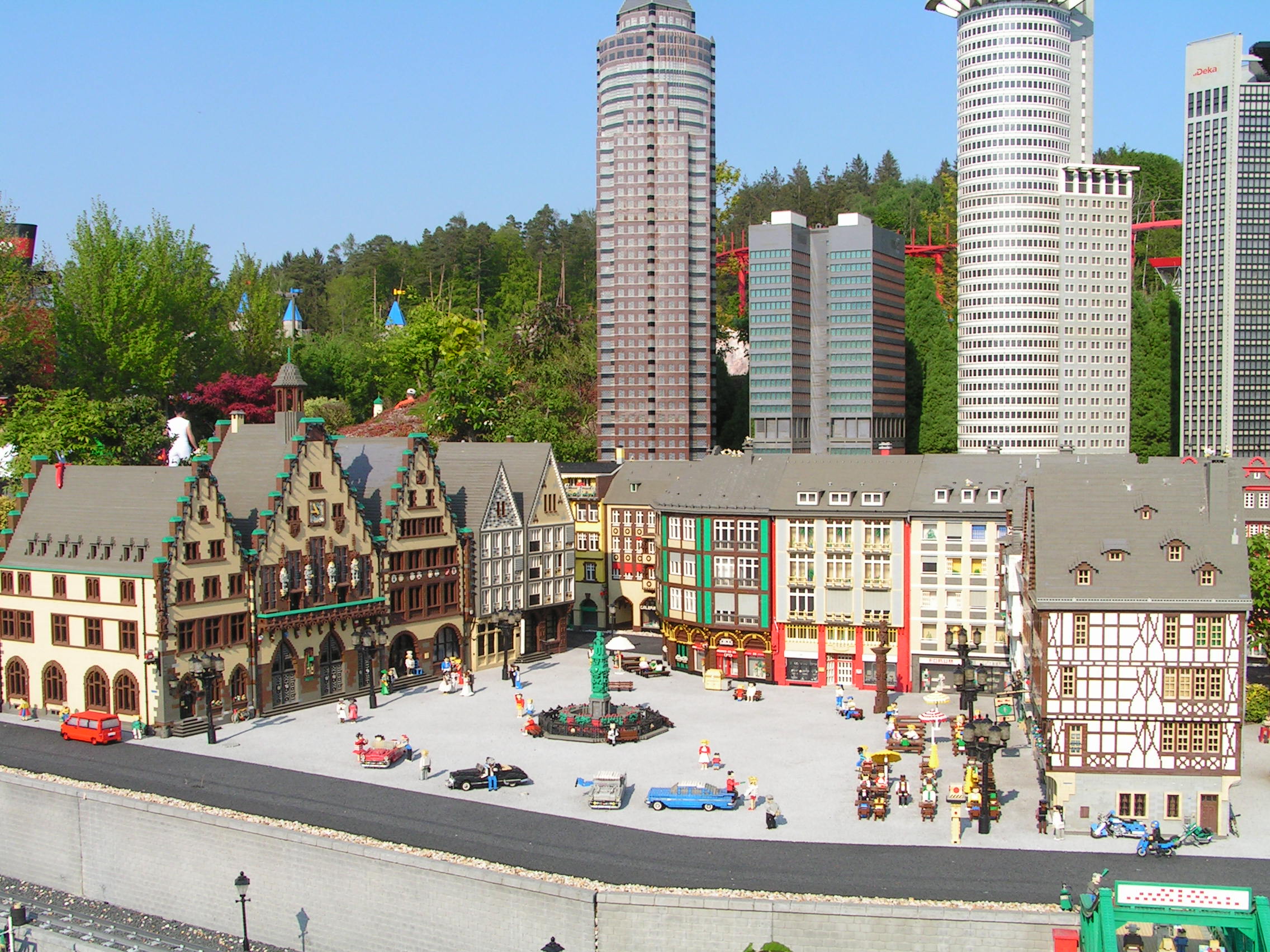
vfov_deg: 34.3
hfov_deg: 44.8
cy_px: 476
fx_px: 1541
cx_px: 635
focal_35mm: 42
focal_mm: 7.1
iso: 50
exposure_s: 1/250
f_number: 5.6
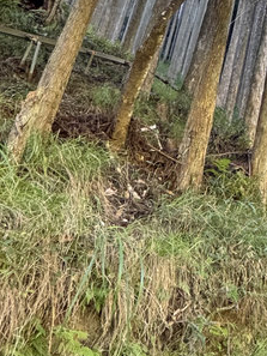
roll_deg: +0.5
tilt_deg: +25.1
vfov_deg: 41.6
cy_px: 87
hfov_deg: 24.4
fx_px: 452
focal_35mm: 44
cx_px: 415
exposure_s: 1/73
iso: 320
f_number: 2.2
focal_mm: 2.22
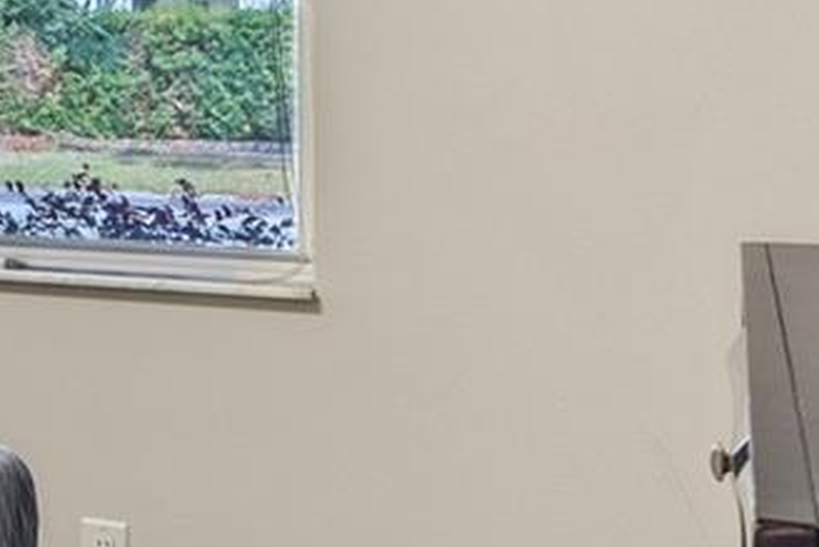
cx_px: -587
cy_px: 47
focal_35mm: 83
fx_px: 1889
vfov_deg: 16.2
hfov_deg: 19.4
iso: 640
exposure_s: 1/2
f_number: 8
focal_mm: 17
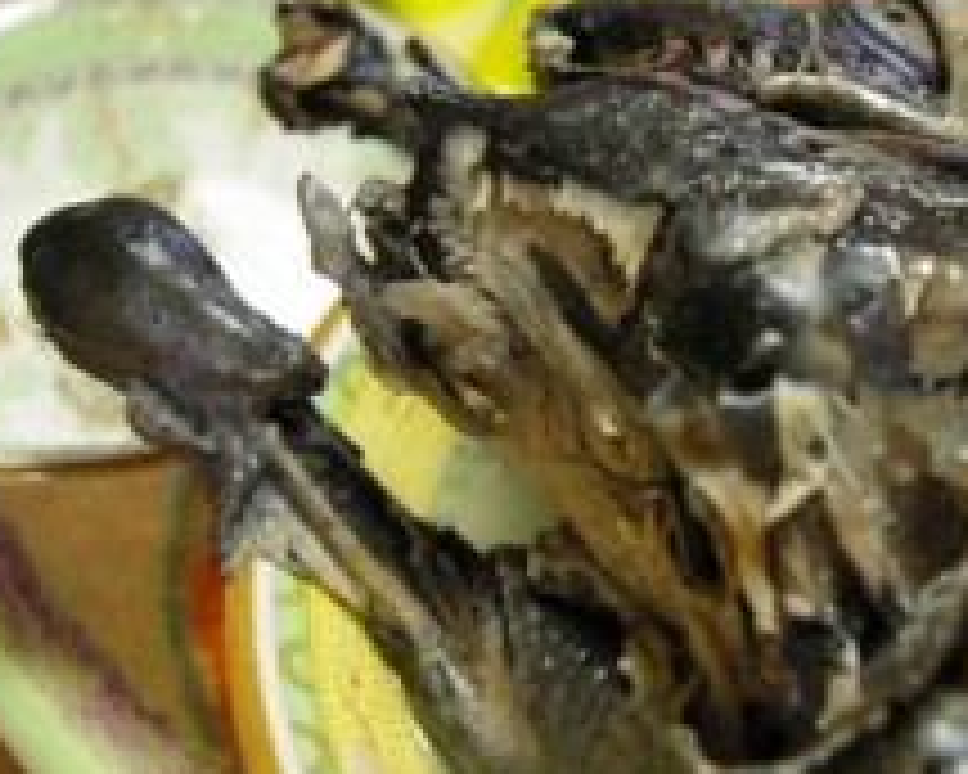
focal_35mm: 53
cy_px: 349
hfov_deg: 34.6
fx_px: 1518
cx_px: 729
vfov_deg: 28.6
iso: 1600
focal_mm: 18
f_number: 3.5
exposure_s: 1/30
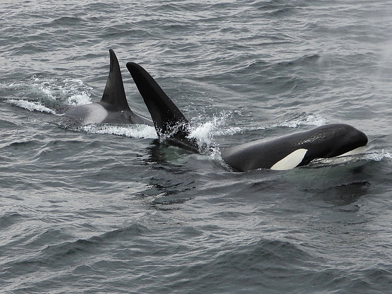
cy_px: 147
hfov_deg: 11.6
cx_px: 196
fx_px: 1925
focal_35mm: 170
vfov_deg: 8.7
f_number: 4
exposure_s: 1/800
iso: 100
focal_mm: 30.5
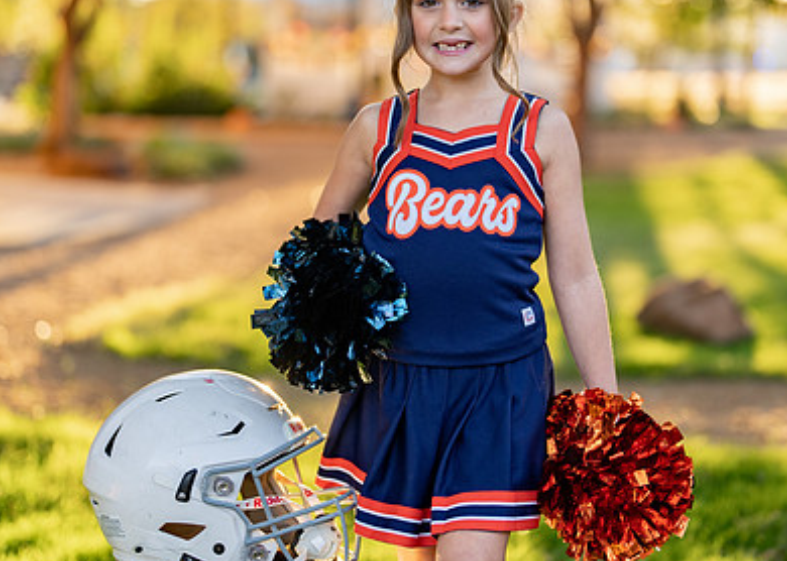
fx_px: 1742
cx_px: 450
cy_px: 200
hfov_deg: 25.4
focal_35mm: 78
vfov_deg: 18.3
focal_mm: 50
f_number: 1.2
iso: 100
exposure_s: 1/500
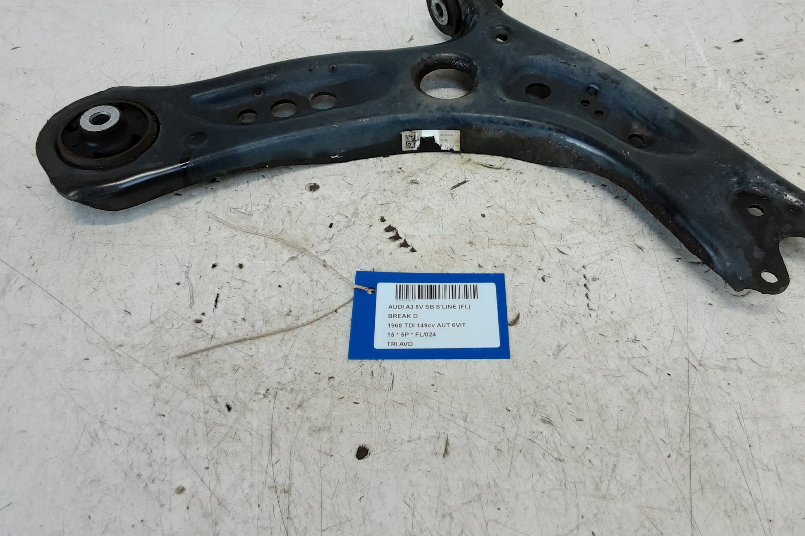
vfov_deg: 38.6
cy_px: 193
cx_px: 442
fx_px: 760
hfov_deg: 55.7
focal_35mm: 34
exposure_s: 1/50
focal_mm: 2.91
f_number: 1.9
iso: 64
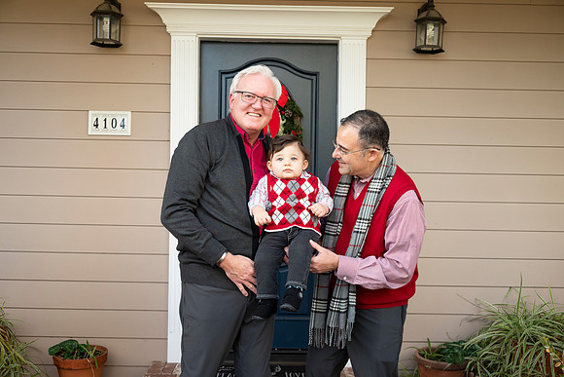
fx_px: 611
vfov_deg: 34.2
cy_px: 188
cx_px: 282
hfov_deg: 49.5
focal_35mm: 39
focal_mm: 39
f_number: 5
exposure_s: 1/160
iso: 400
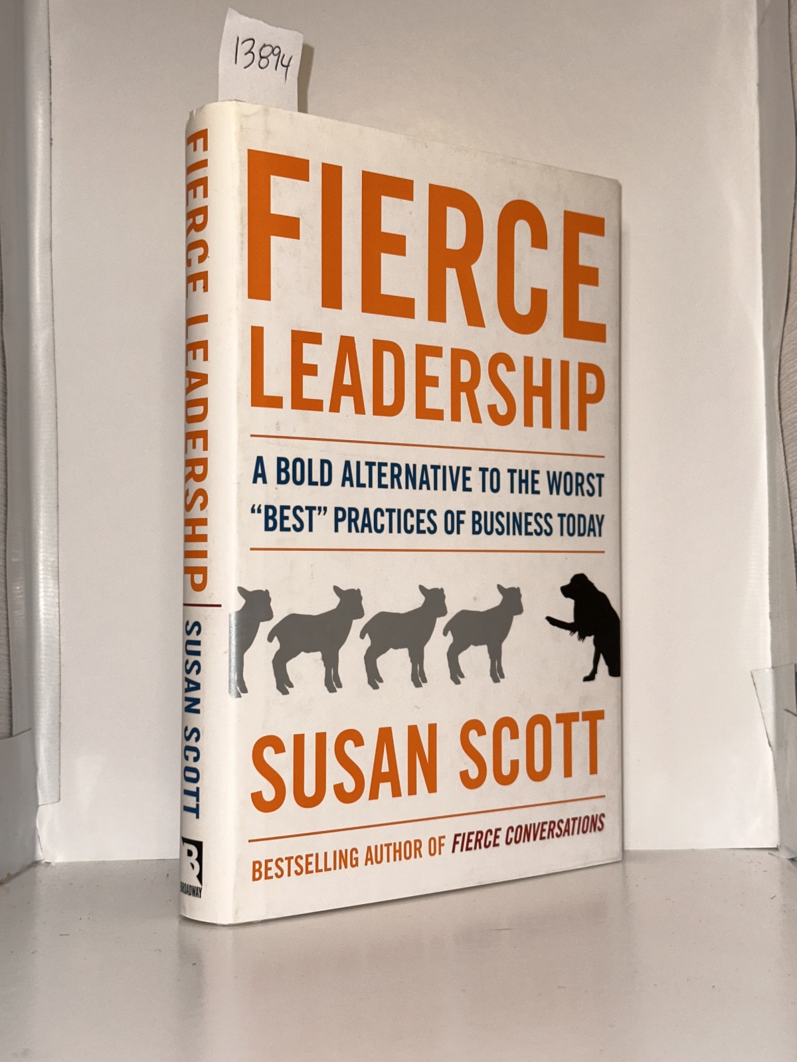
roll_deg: +1.3
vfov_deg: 39.7
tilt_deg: +0.2
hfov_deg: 30.3
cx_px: 398
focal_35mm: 48
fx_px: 1474
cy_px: 531
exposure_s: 1/120
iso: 64
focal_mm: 6.86
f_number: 1.78
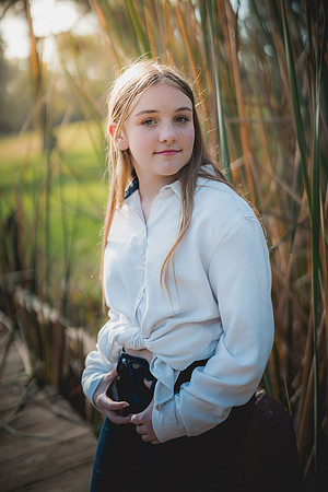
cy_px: 246
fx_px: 683
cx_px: 164
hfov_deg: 27.0
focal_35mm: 50
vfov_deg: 39.6
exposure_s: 1/4000
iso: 250
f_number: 1.4
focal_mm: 50
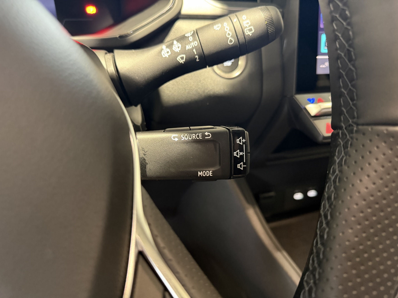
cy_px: 149
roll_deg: -5.3
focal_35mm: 24
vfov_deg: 56.8
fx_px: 276
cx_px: 199
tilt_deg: -31.7
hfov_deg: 71.6
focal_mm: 6.76
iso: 1600
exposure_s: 1/20
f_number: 1.78
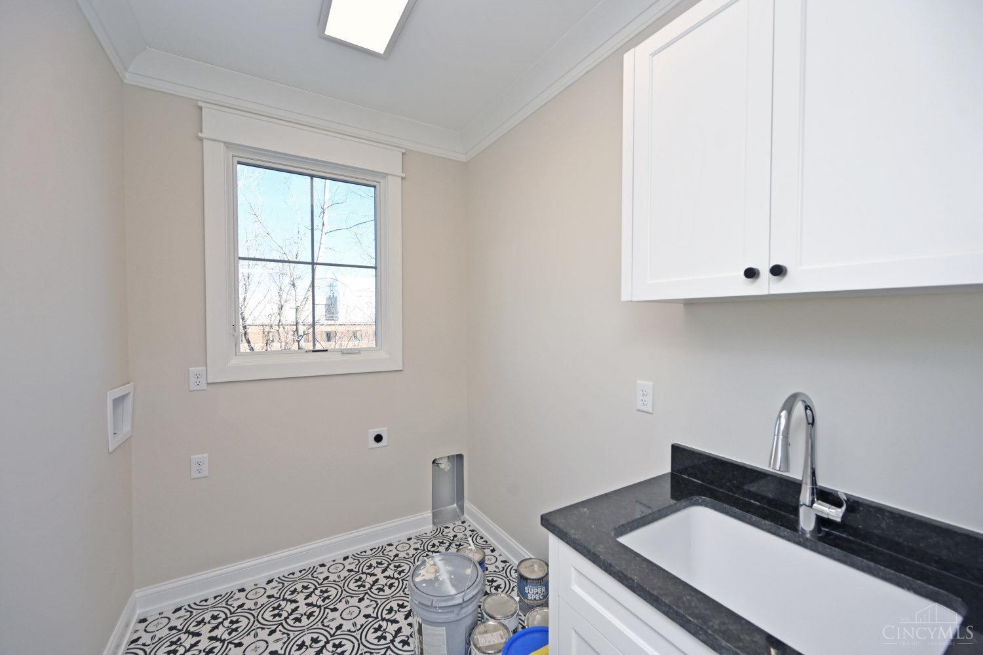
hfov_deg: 104.3
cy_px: 328
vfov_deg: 81.2
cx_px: 492
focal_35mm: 14
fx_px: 382
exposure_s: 1/125
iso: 180
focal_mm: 14
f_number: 5.6
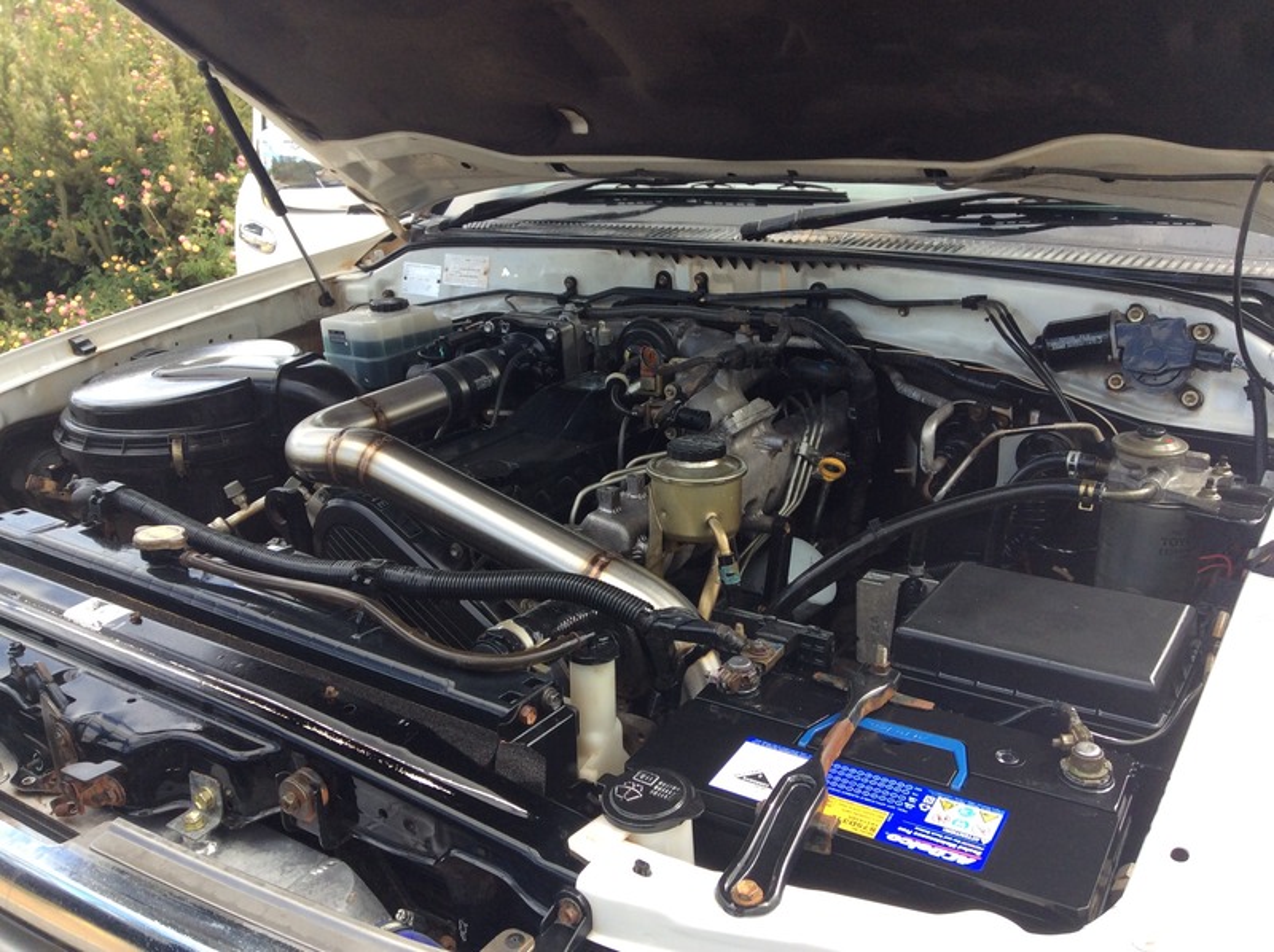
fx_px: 1176
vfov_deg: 44.1
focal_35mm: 32
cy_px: 476
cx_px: 637
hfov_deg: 56.9
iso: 32
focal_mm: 3.3
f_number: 2.4
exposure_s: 1/246
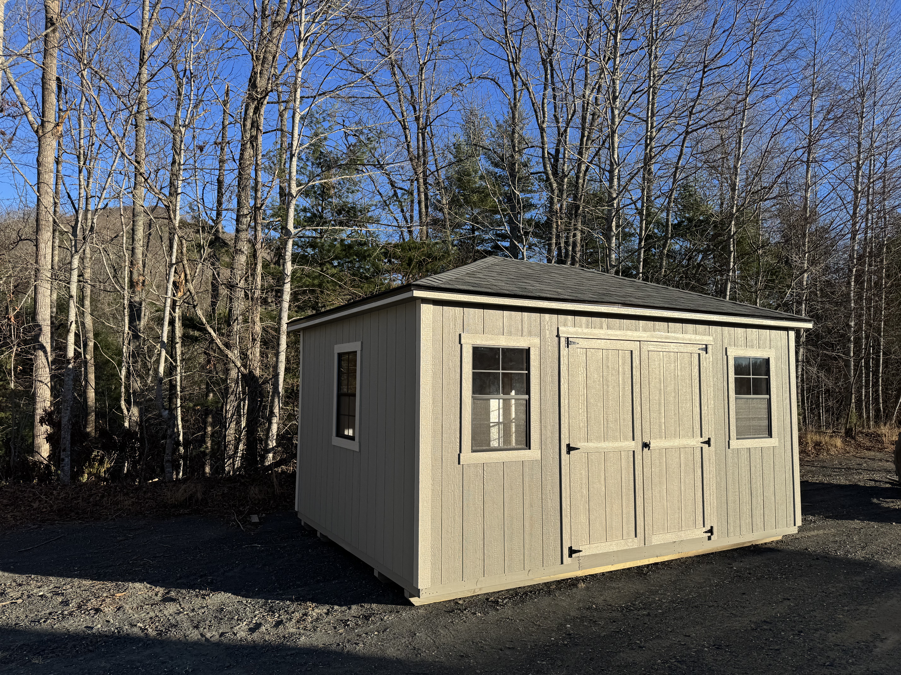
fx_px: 625
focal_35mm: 24
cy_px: 338
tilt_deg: +1.1
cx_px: 450
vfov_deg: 56.8
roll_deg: -1.2
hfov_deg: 71.6
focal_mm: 6.76
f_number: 1.78
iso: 80
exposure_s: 1/4950
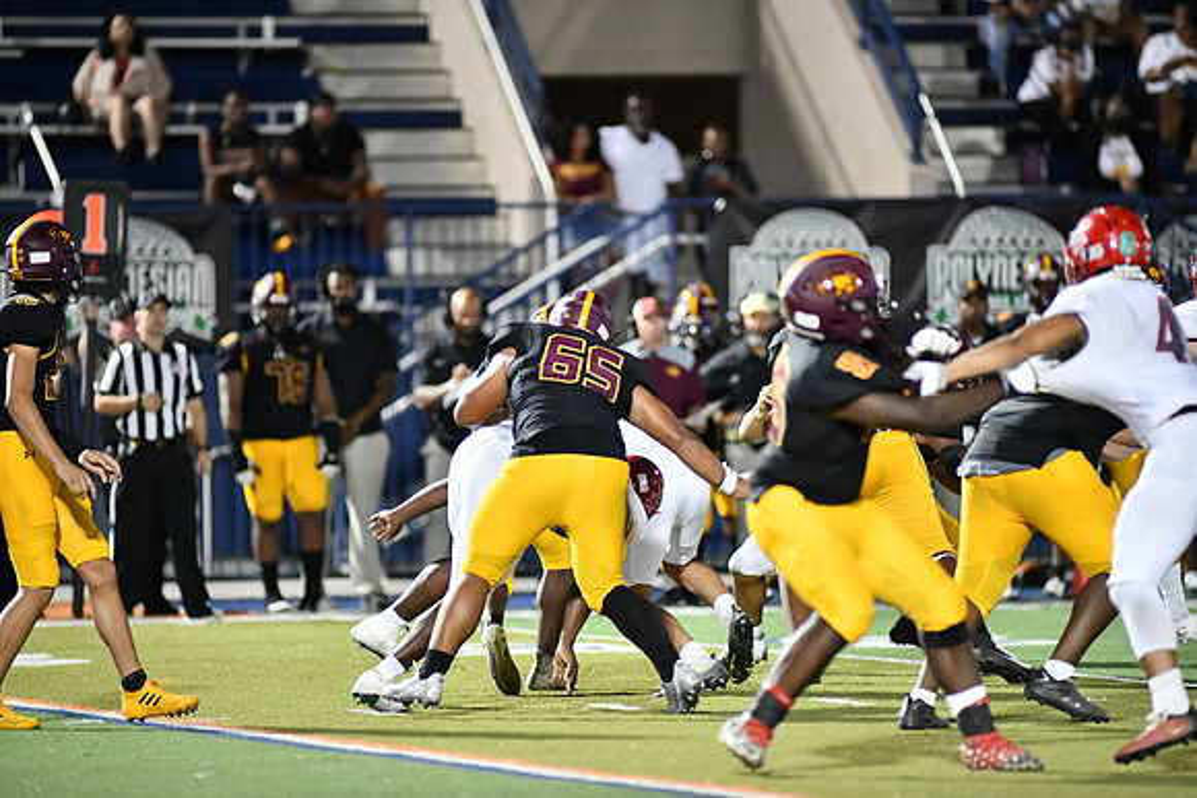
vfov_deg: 4.6
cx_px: 598
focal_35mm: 300
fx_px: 9977
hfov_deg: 6.9
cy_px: 399
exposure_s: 1/1000
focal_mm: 300
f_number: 2.8
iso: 8000
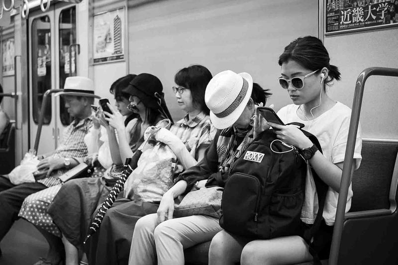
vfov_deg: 21.9
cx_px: 199
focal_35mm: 62
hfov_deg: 32.4
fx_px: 685
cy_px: 132
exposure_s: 1/320
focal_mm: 62
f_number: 4.8
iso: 6400
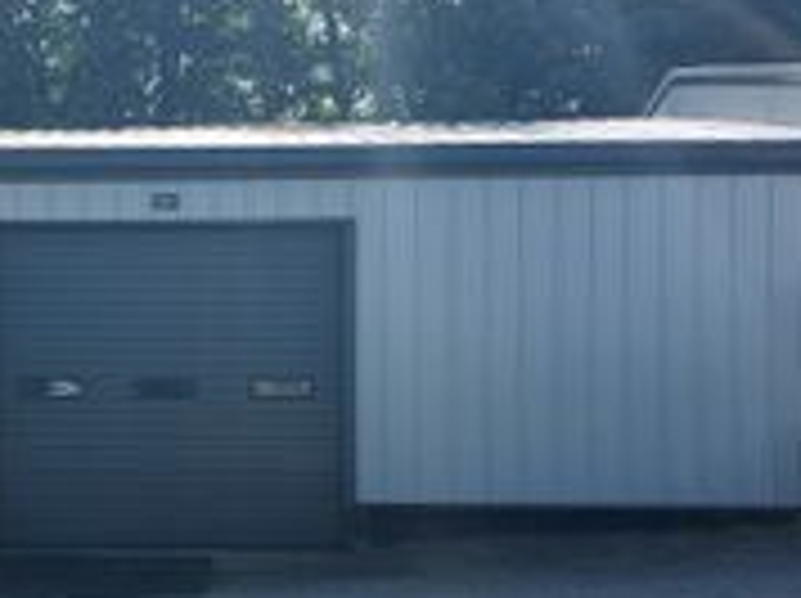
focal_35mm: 54
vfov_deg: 26.9
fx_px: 1248
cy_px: 360
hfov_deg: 34.3
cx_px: 140
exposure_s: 1/743
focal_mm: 5.23
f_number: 1.8
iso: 25
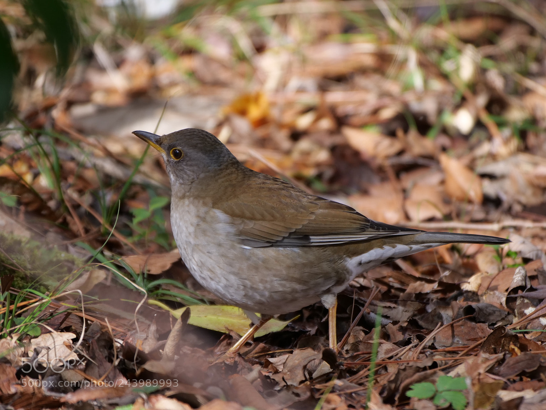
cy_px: 205
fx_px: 12618
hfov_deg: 2.5
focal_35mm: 800
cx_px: 273
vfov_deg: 1.9
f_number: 6.3
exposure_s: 1/320
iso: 500
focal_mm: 400
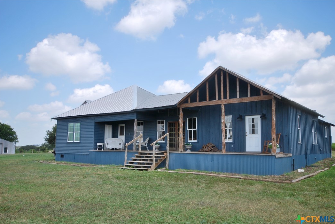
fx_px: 289
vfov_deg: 42.4
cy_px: 115
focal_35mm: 31
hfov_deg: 60.2
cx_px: 169
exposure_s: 1/200
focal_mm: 20
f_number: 7.1
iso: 100
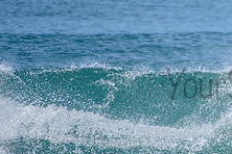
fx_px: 8416
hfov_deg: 1.6
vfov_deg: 1.1
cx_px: 274
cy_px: 74
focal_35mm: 1306
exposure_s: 1/2500
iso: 320
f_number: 5.6
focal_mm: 500
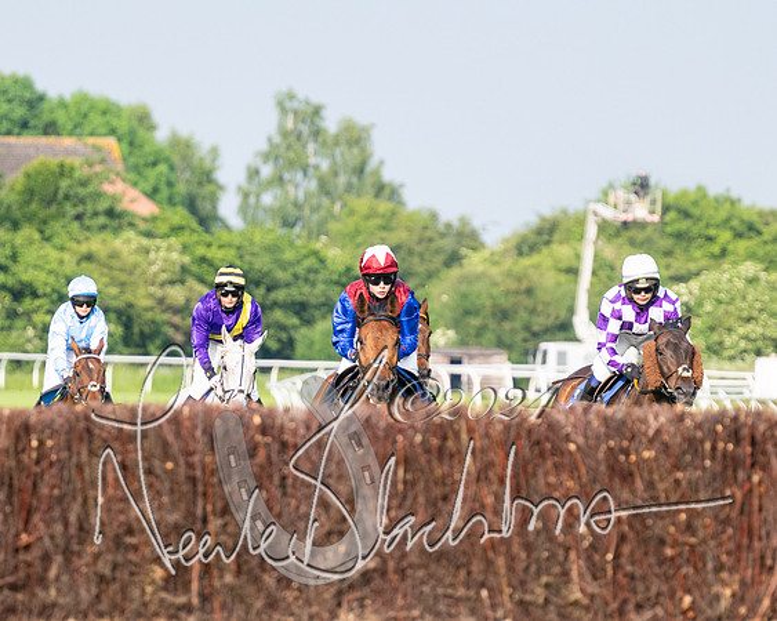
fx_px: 8748
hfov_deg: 5.1
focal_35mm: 381
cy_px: 366
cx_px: 340
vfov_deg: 4.1
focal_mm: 210
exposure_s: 1/2500
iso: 400
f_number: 4
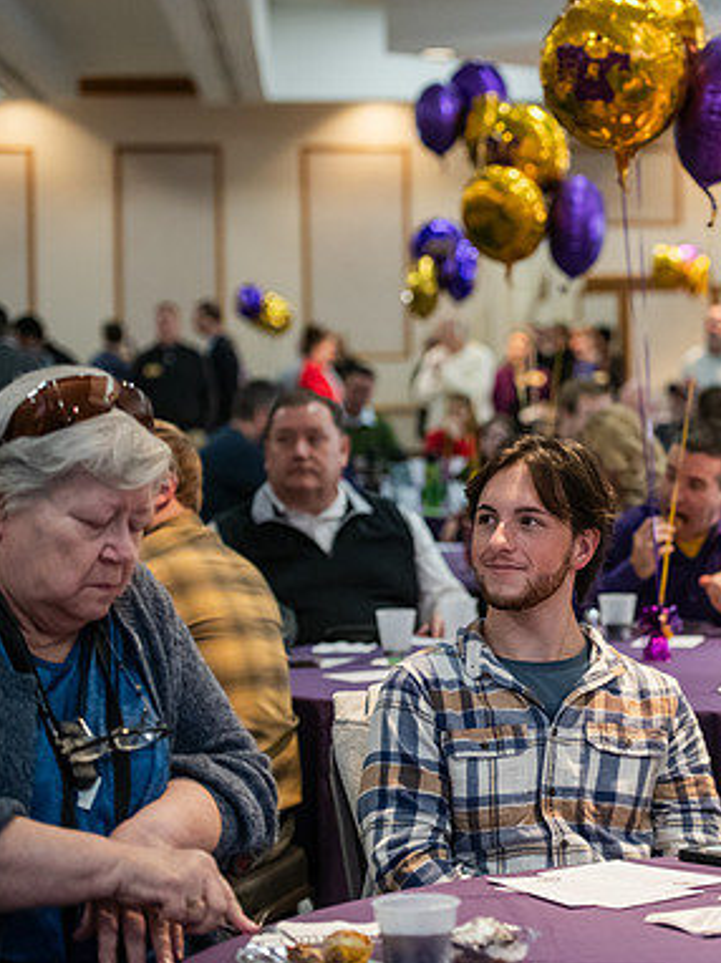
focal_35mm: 114
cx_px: 726
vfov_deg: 17.3
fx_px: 3169
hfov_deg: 12.8
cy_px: 483
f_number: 3.2
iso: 1600
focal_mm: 78
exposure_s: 1/160
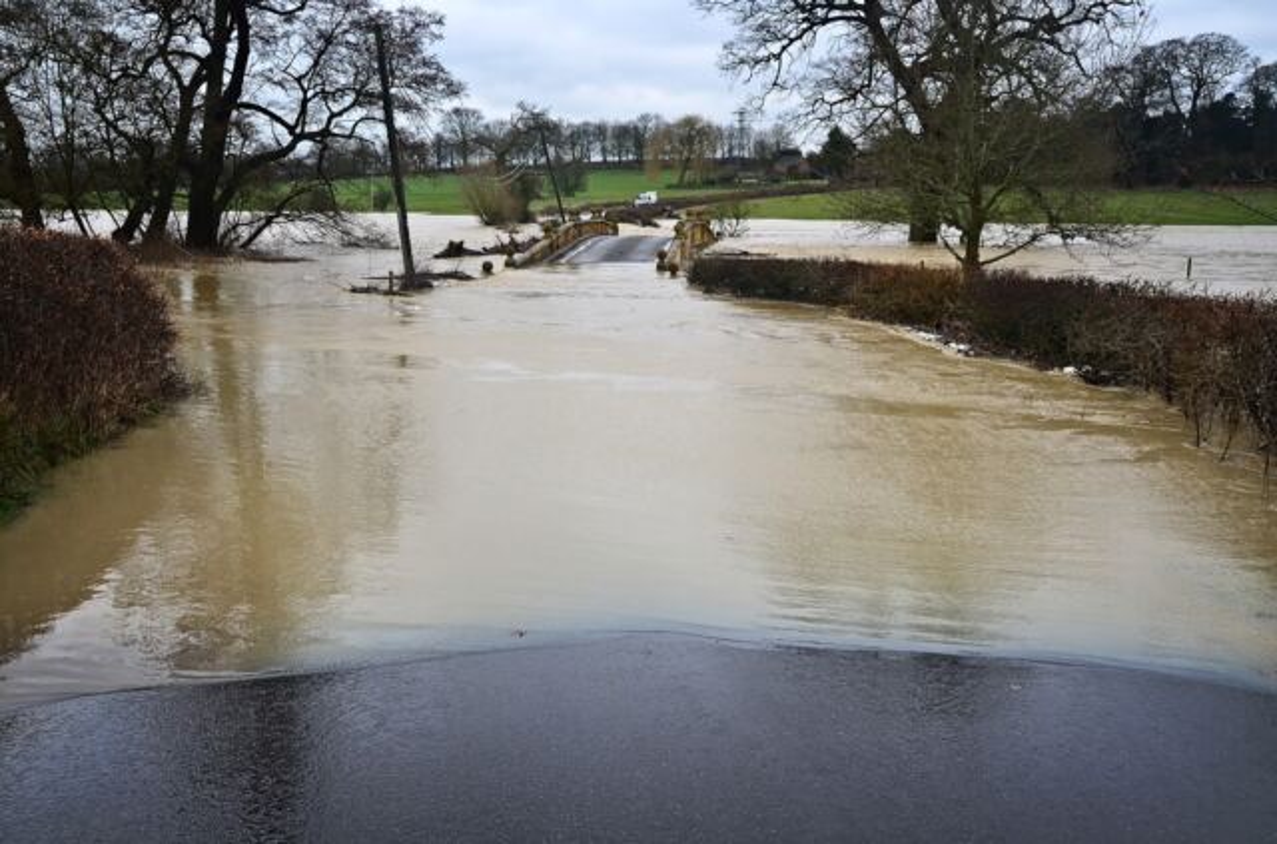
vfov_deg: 36.7
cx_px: 638
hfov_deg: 53.3
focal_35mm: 36
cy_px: 422
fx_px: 1274
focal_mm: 24
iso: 200
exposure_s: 1/250
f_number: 8
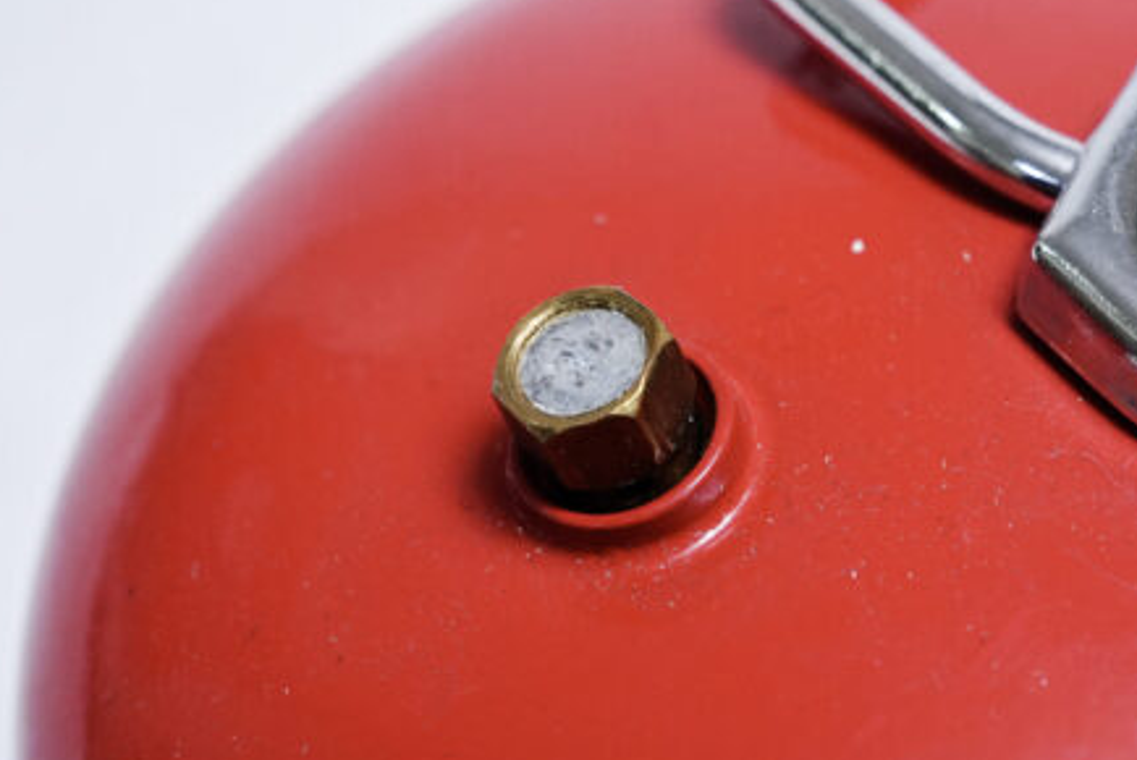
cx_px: 731
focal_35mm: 113
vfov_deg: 12.1
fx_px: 3571
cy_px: 259
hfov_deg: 18.1
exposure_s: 1/200
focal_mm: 70
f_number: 9
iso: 3200
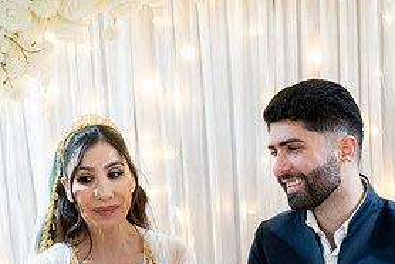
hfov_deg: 27.7
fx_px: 802
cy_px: 241
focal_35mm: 73
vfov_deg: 18.4
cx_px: 199
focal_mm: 35
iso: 4000
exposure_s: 1/160
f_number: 2
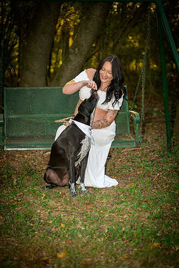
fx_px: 783
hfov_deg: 13.0
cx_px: 90
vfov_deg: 19.5
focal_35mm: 105
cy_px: 134
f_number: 3.3
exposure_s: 1/60
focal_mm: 105
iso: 200
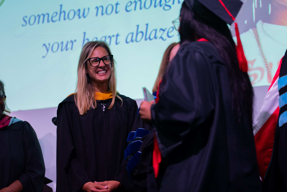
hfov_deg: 13.1
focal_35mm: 157
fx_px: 1252
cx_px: 144
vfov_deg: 8.8
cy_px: 96
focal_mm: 157
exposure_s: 1/125
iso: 2000
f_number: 4
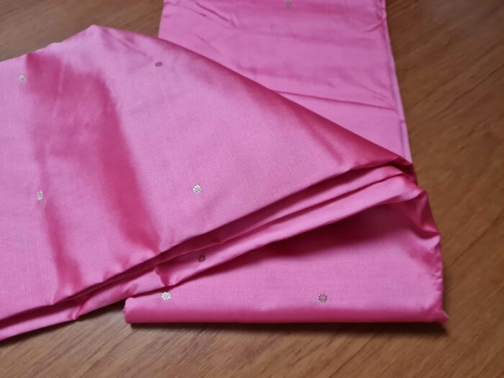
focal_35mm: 26
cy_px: 189
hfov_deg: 67.3
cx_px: 252
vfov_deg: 53.1
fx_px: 379
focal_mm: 5.4
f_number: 1.8
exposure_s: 1/60
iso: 250
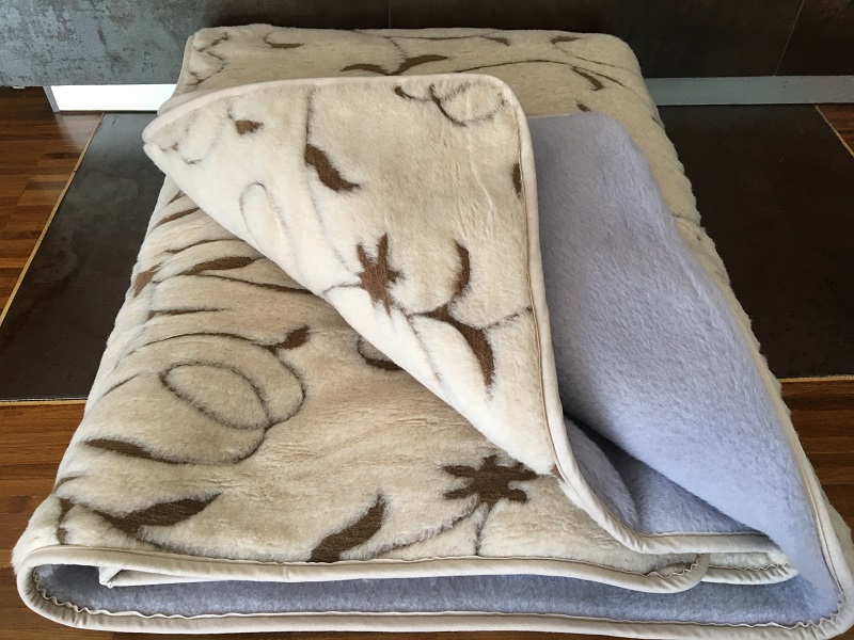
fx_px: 715
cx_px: 427
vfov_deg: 48.2
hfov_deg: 61.7
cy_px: 320
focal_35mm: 29
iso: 64
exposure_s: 1/33
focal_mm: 4.15
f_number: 2.2
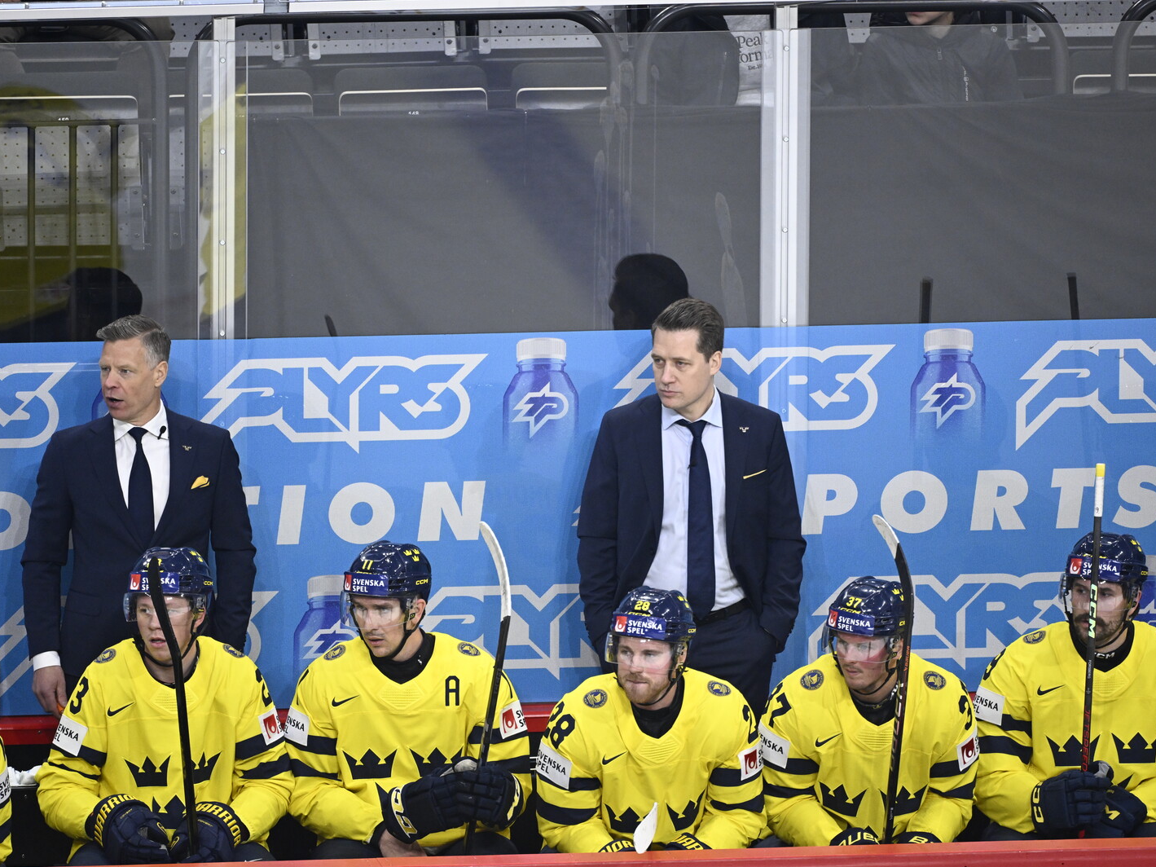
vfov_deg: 2.7
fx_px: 18099
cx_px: 555
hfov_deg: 3.7
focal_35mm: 542
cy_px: 434
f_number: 5.6
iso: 3200
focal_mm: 500
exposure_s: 1/320
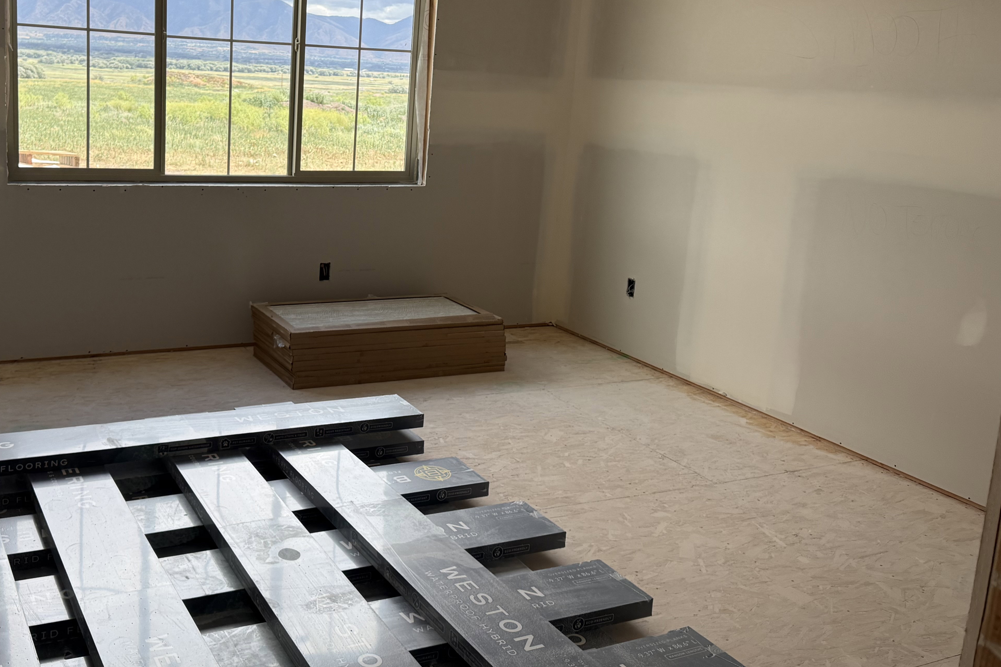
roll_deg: -3.7
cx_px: 369
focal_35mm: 37
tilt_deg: -8.3
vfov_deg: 35.7
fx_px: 1029
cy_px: 238
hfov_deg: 51.3
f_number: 1.78
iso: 100
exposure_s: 1/909
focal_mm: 6.76
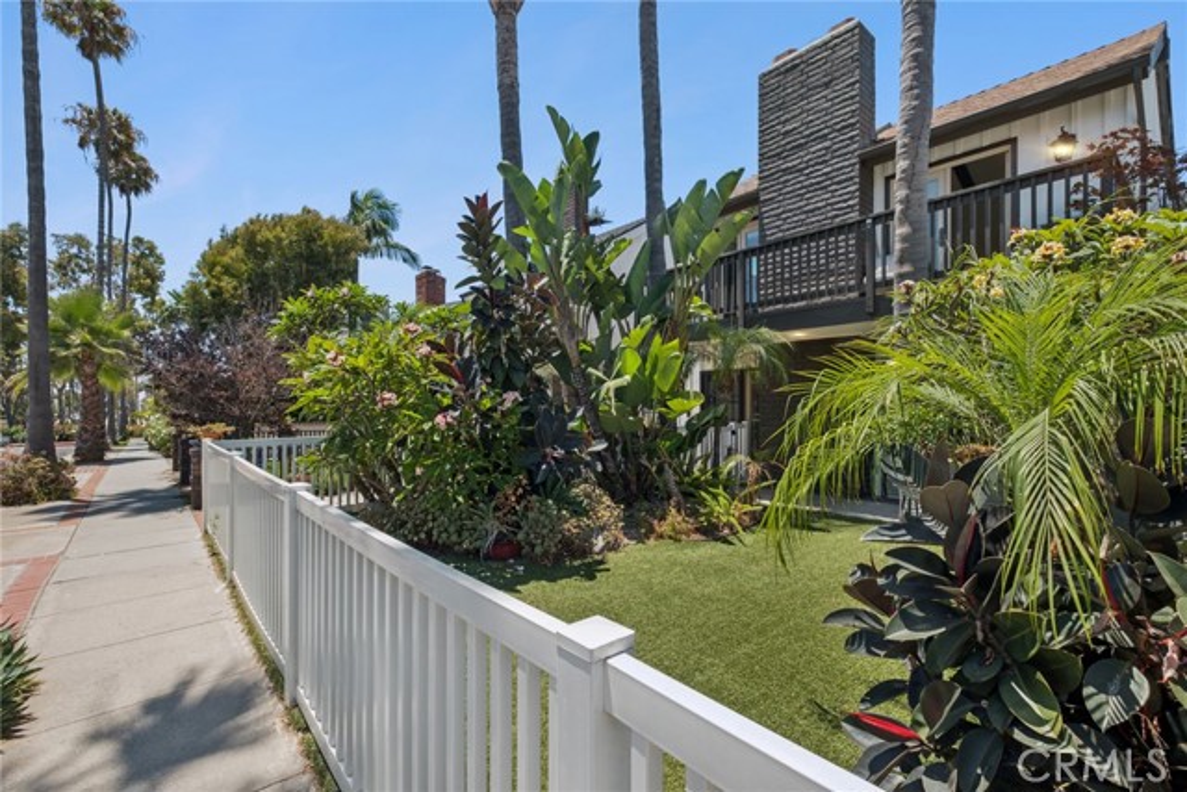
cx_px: 594
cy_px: 396
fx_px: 495
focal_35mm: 15
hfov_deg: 100.4
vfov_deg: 77.4
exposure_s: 1/170
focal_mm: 10
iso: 125
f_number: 8
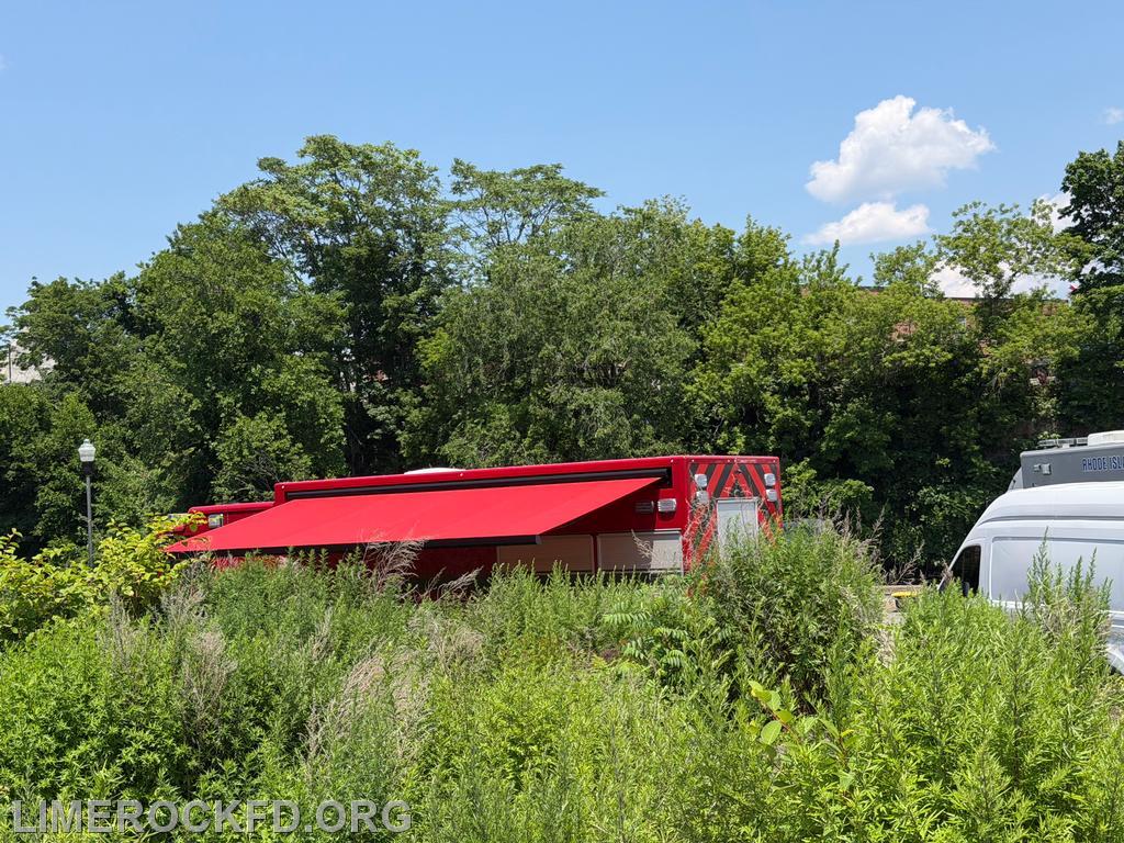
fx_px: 1559
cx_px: 562
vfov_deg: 30.3
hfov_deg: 39.7
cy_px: 422
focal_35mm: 48
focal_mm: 6.76
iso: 64
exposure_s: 1/3534
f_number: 1.78
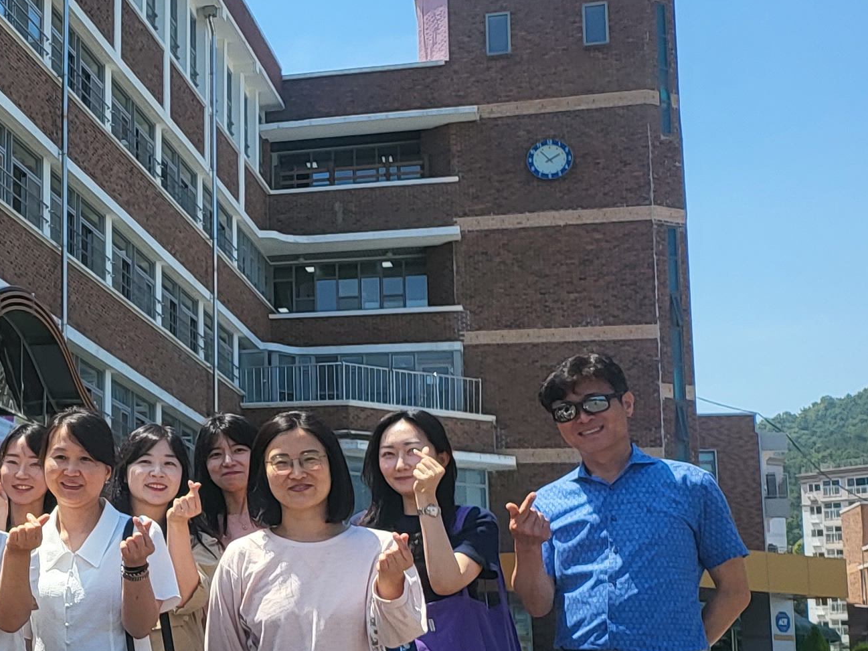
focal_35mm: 74
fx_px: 1856
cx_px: -381
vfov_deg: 19.9
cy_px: 376
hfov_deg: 22.3
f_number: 1.8
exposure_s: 1/1978
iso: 40
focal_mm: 5
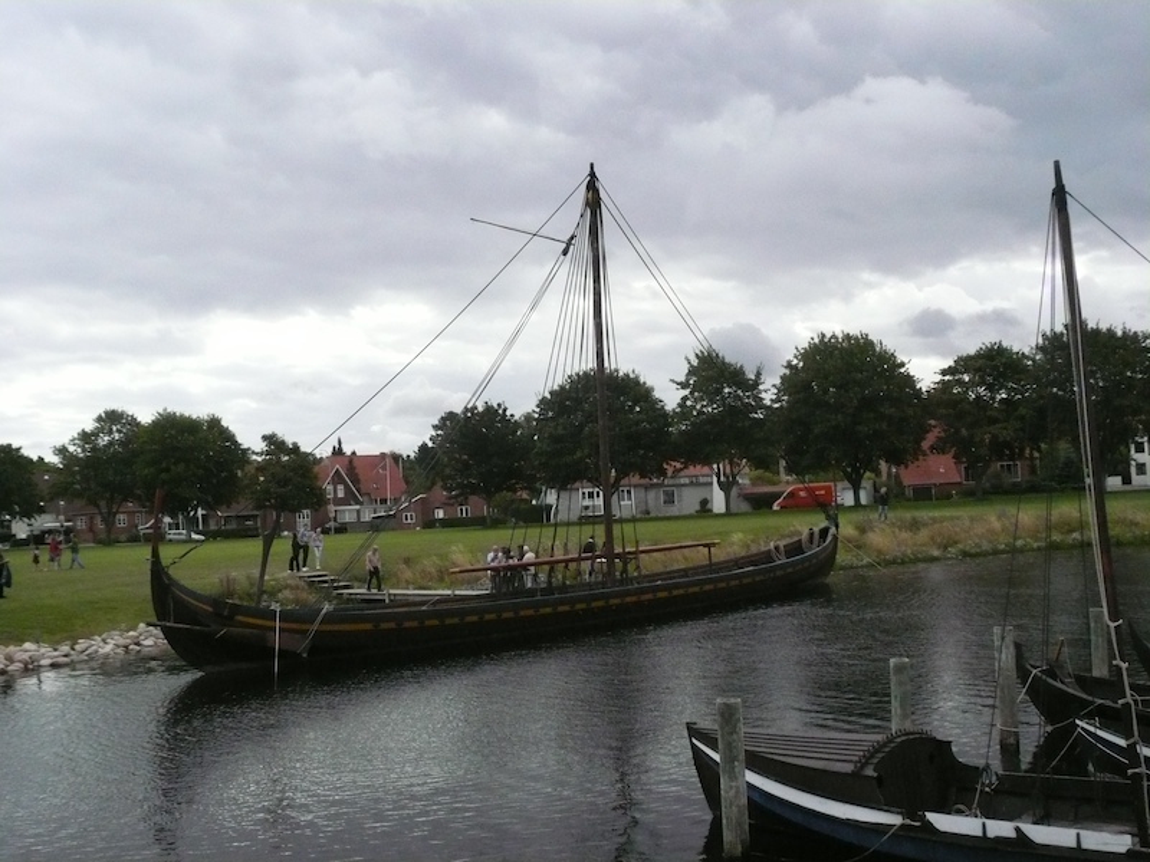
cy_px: 431
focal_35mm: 39
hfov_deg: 47.9
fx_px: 1296
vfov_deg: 36.8
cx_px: 575
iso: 400
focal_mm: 6.4
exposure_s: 1/500
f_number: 9
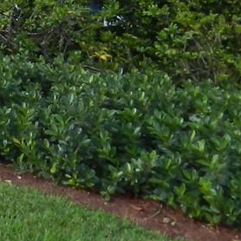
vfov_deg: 13.6
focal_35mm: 117
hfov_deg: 10.8
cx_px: -452
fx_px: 922
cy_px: -166
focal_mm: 4
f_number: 3.4
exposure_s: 1/100
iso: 160
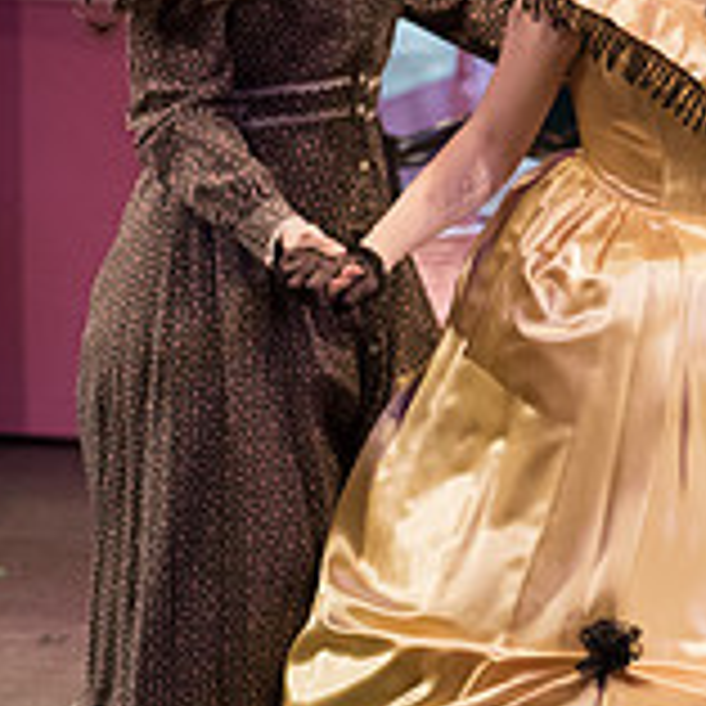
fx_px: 21736
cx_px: 724
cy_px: 353
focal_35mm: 942
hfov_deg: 1.9
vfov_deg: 1.9
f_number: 4
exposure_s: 1/400
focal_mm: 300
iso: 3200
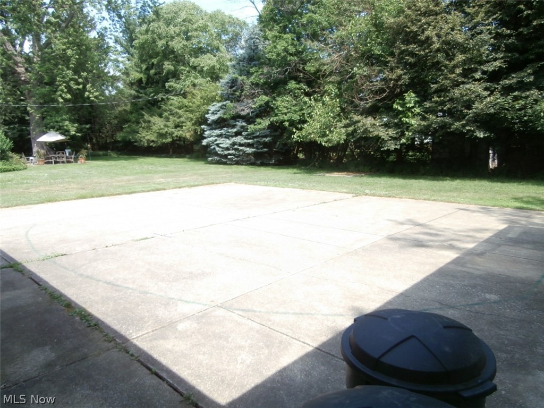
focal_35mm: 24
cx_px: 272
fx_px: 377
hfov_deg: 71.6
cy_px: 204
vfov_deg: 56.8
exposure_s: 1/320
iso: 100
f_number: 3
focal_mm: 4.2
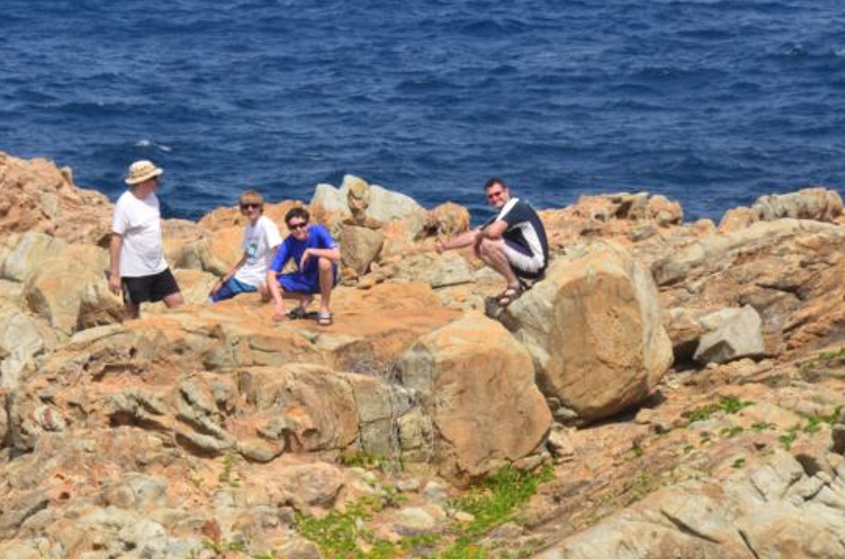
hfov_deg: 6.8
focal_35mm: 302
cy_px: 301
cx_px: 357
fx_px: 7070
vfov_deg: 4.5
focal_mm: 170
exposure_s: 1/100
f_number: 22
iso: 200
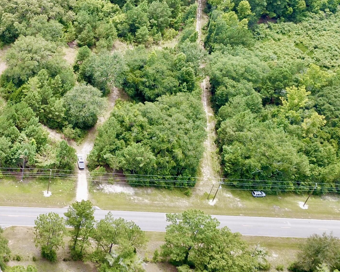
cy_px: 25
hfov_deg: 32.5
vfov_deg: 27.1
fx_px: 543
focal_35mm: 54
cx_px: 16
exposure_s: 1/292
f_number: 2.2
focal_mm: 4.73
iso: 100
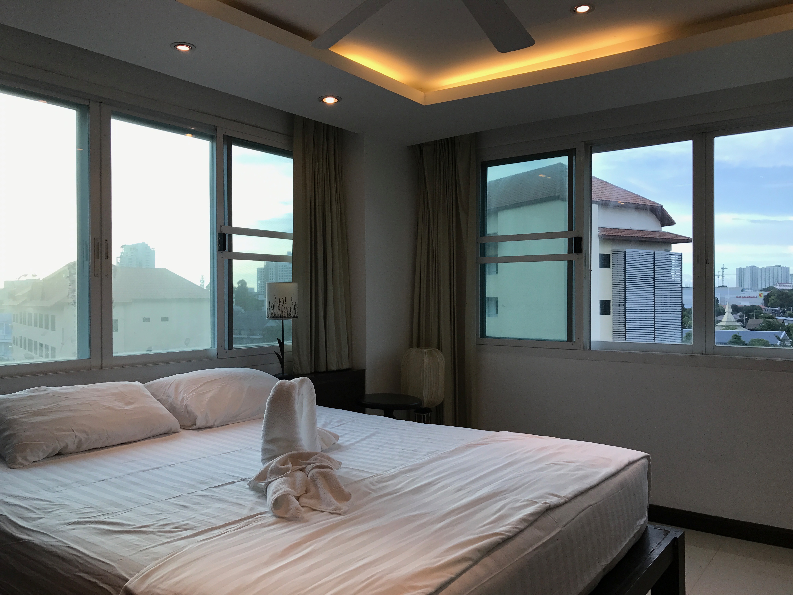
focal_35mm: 28
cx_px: 396
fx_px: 641
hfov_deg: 63.4
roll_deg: +0.3
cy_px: 298
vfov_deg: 49.7
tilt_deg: -0.3
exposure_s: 1/250
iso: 20
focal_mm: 3.99
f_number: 1.8
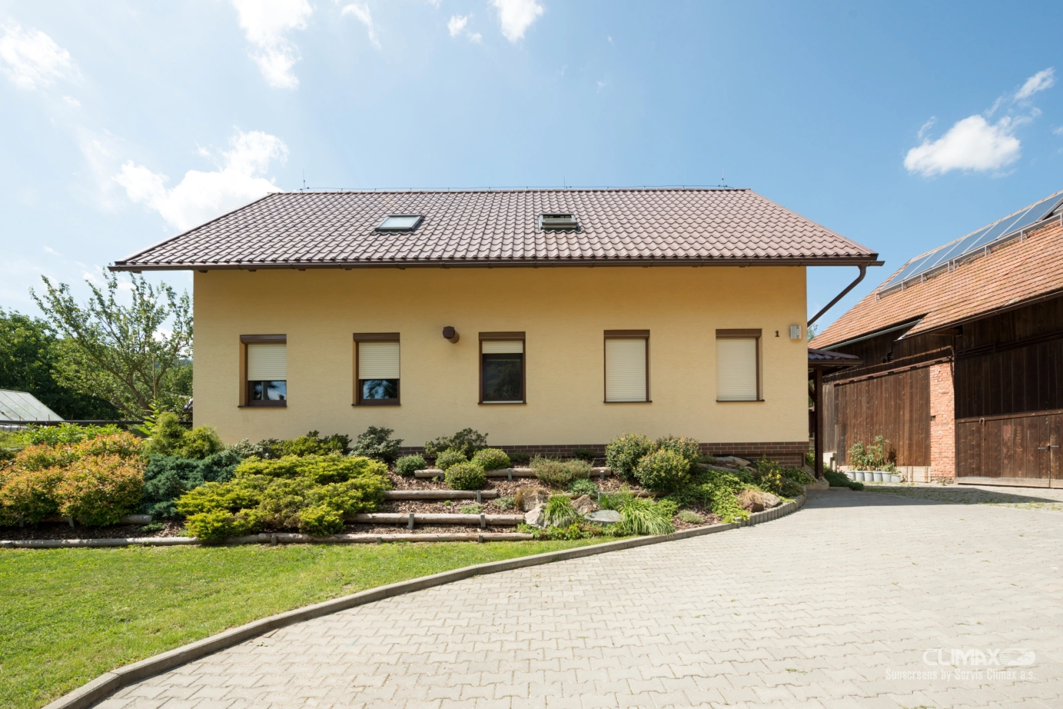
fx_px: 413
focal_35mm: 14
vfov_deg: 81.2
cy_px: 354
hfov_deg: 104.2
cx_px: 532
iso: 100
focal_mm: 14
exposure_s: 1/250
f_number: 10
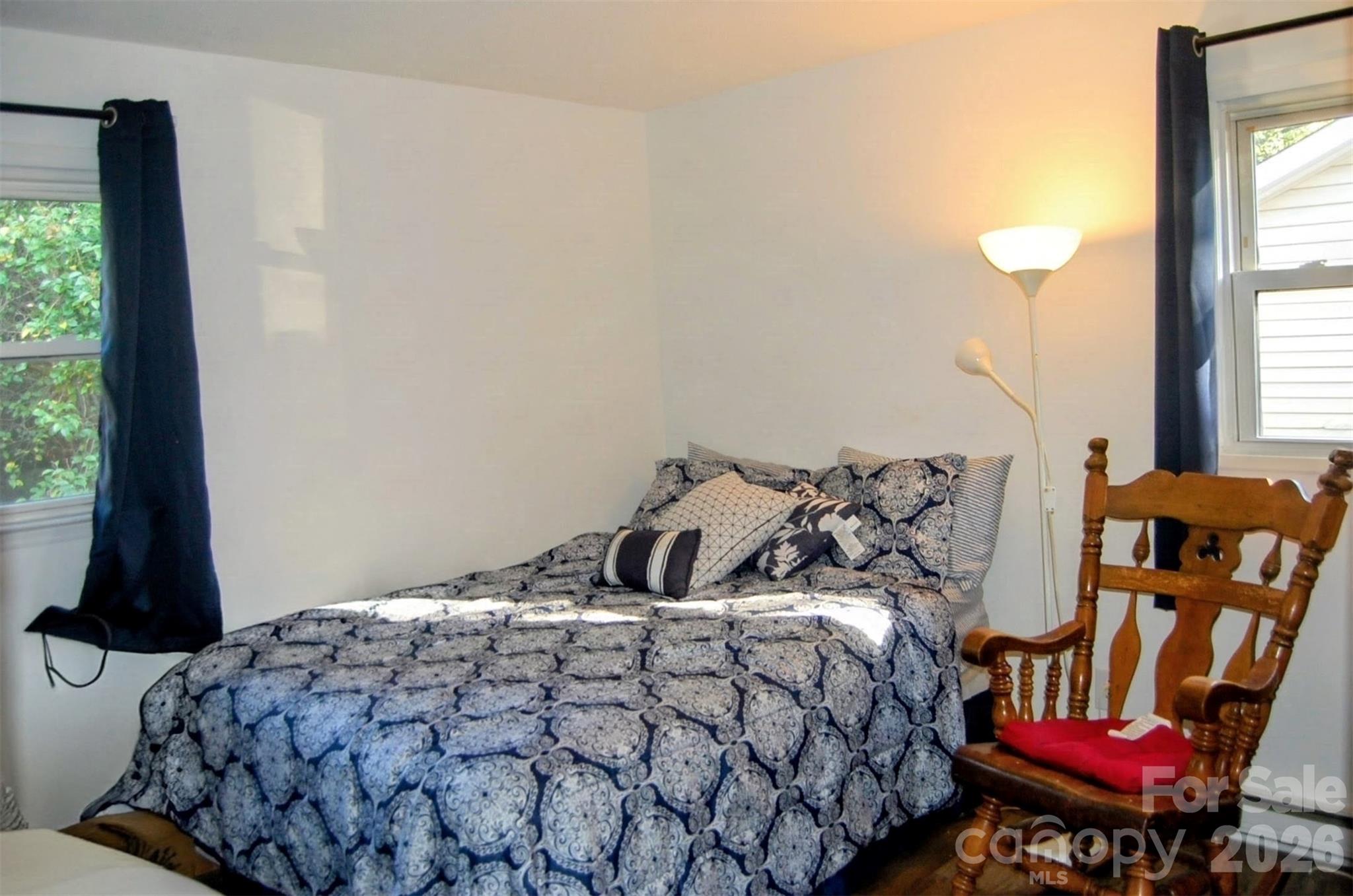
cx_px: 676
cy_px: 448
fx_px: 1013
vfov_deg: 47.7
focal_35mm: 27
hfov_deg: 67.5
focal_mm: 18
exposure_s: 1/60
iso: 400
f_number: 3.5
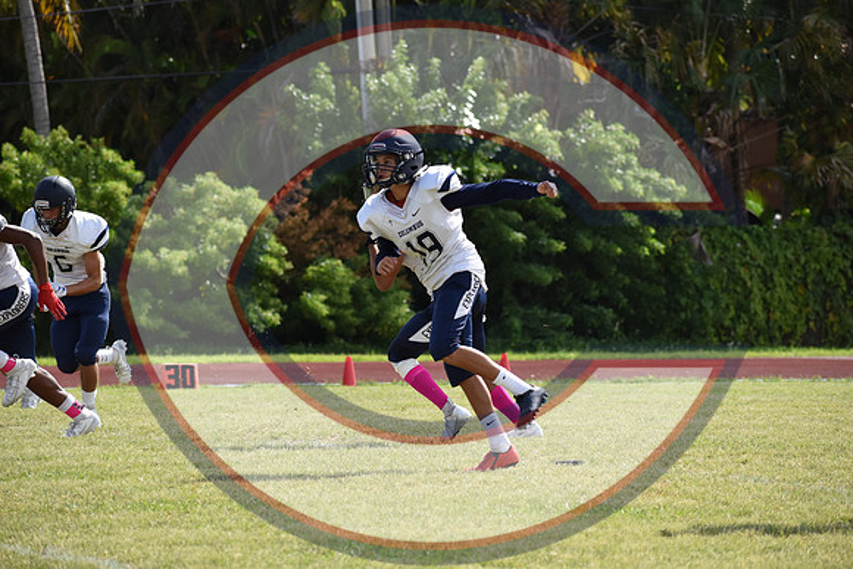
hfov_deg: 9.1
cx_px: 426
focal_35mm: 225
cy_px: 284
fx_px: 5332
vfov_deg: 6.1
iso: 400
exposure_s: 1/1600
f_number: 6.3
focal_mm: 150
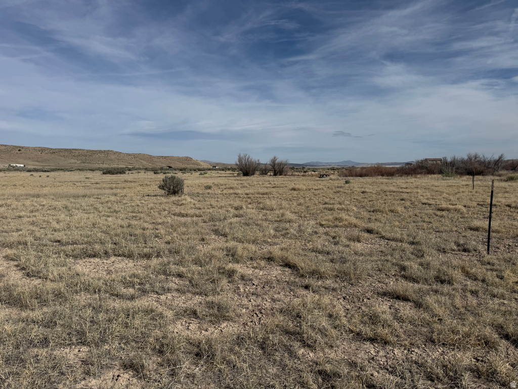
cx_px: 259
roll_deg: -0.4
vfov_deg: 56.8
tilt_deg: -4.7
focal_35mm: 24
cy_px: 194
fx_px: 359
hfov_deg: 71.6
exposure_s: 1/10417
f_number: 1.78
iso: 80
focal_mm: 6.76
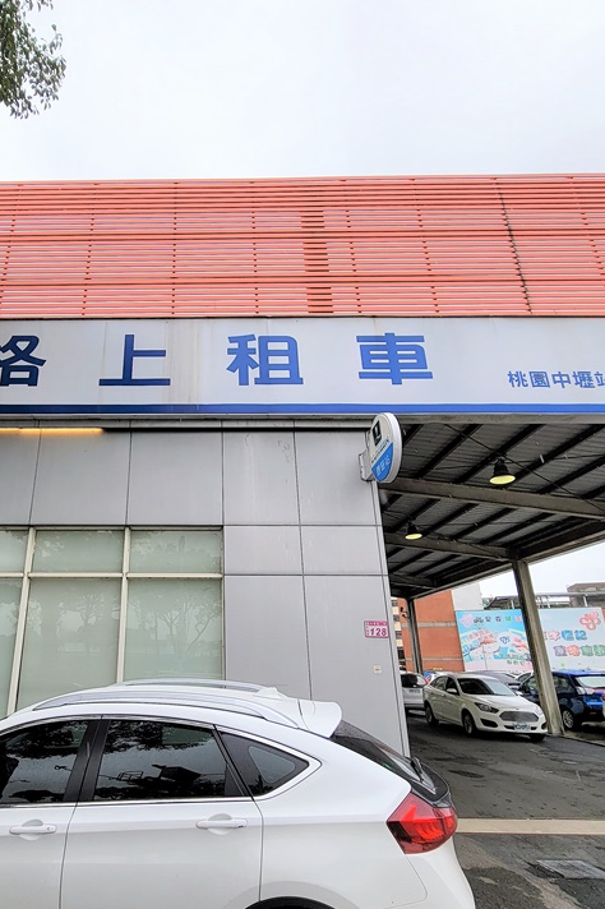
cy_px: 463
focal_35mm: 19
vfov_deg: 86.9
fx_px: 479
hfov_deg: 62.6
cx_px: 193
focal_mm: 2.2
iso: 50
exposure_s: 1/722
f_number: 2.2
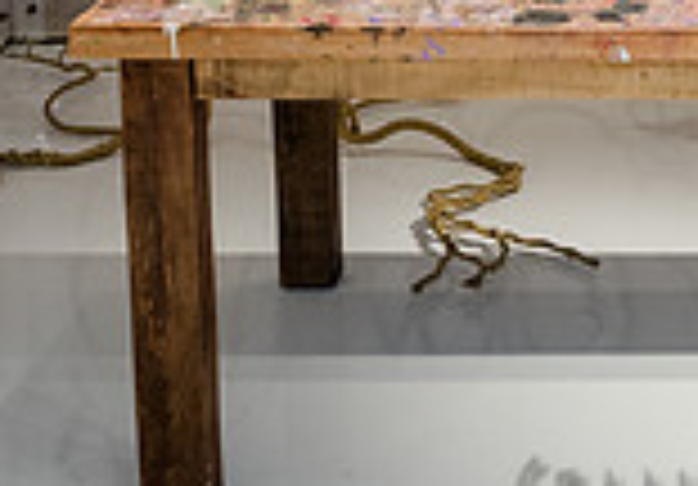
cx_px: 779
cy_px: -308
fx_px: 1868
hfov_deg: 20.2
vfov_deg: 13.7
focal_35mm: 95
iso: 1600
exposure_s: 1/160
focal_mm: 24
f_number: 3.5
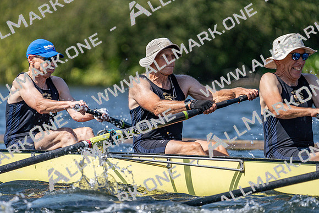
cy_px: 106
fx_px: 4103
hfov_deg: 4.5
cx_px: 160
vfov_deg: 3.0
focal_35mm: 463
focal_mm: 463
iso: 250
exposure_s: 1/2000
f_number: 6.3
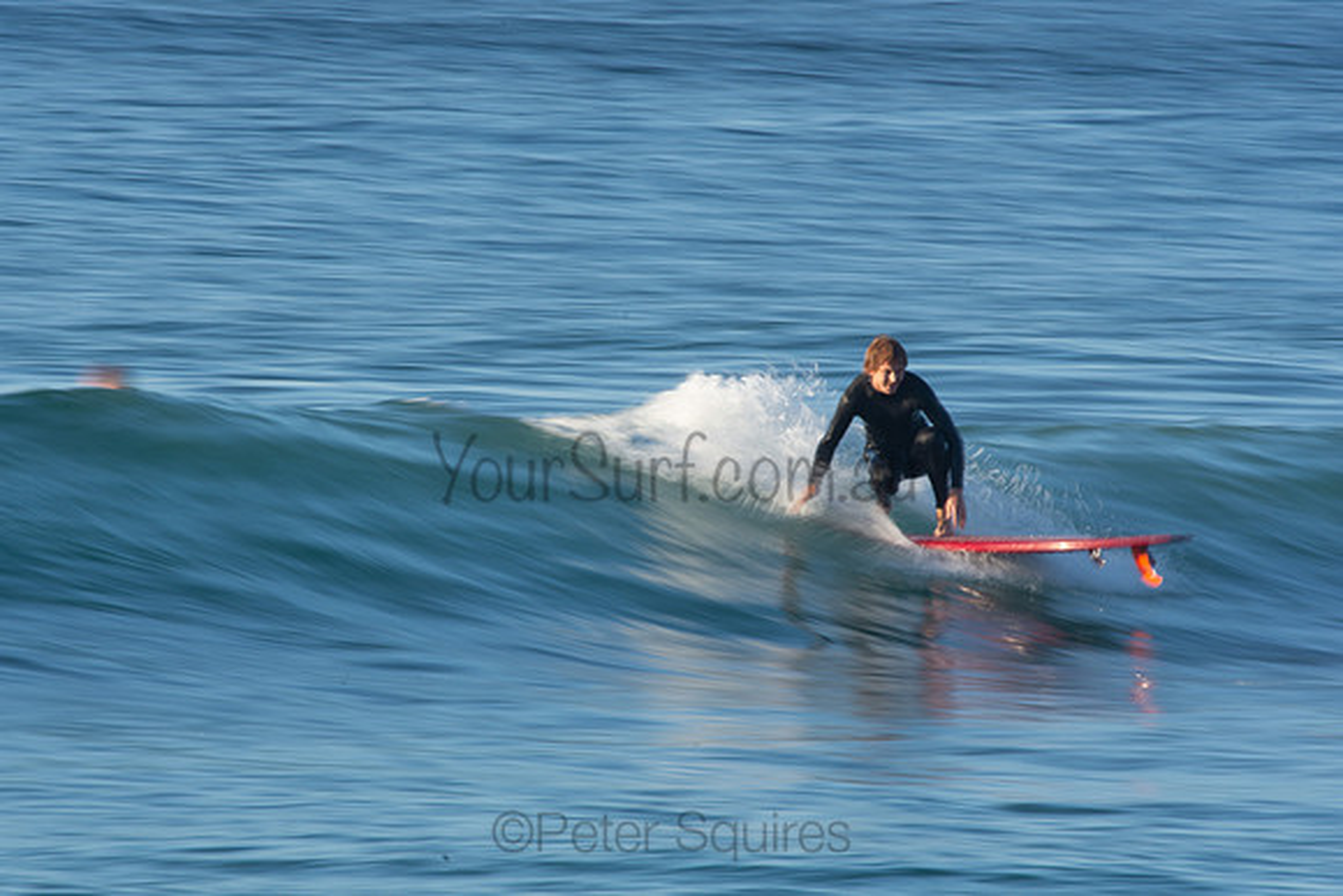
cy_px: 448
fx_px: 27984
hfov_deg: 2.7
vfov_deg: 1.8
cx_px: 672
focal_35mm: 750
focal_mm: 500
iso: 100
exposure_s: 1/15
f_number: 25
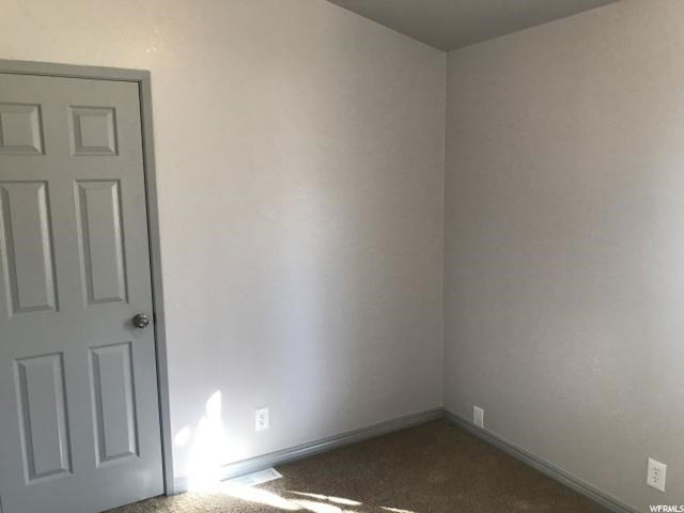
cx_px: 342
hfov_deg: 63.4
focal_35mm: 28
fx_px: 553
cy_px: 256
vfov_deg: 49.7
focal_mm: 3.99
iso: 25
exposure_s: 1/30
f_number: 1.8
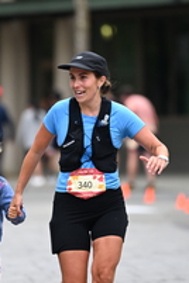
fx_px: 4299
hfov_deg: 2.5
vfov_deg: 3.8
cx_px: 46
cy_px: 130
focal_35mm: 546
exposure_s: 1/2000
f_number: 2.8
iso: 640
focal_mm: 200
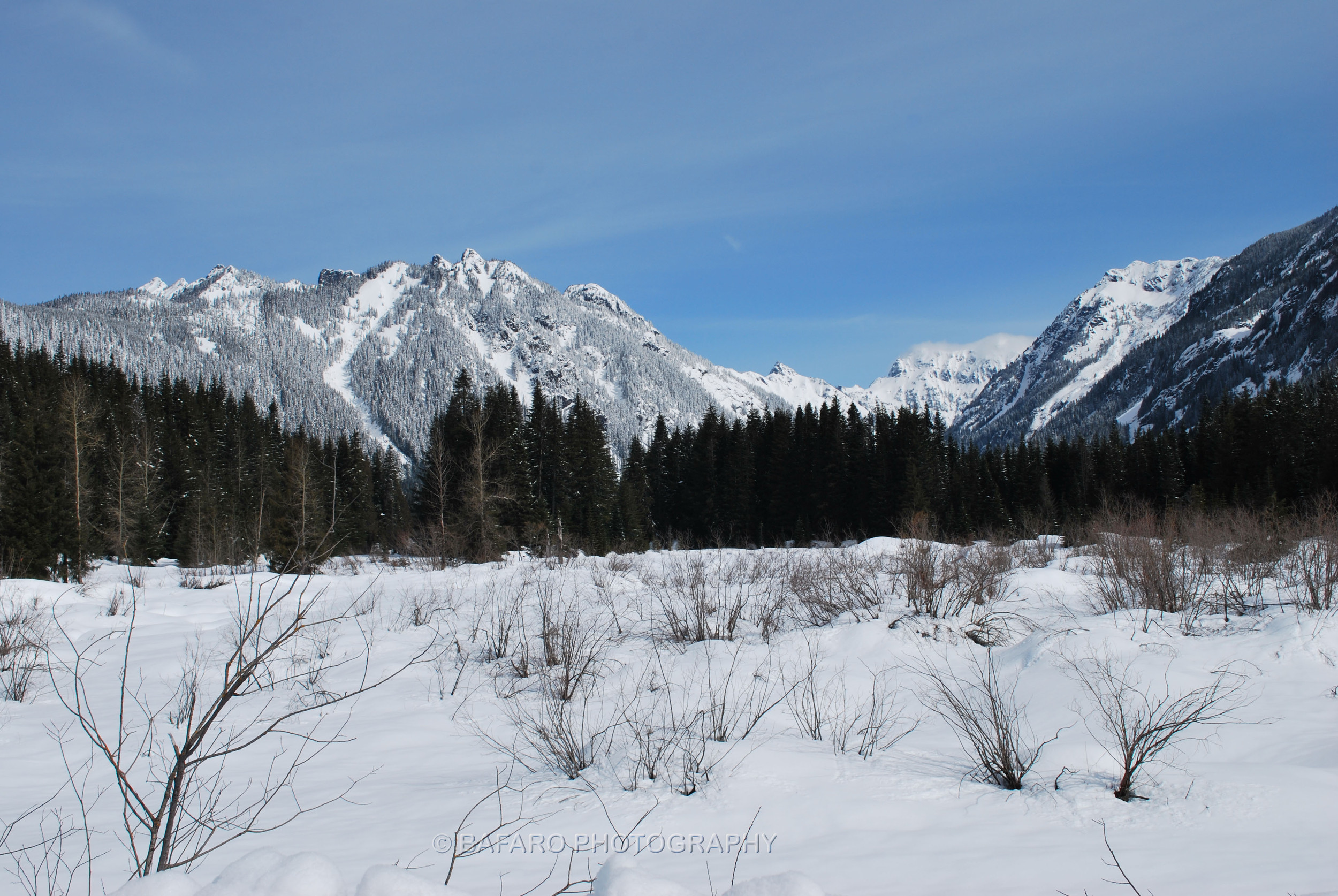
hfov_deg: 49.5
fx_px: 1451
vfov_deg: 34.3
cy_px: 448
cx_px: 669
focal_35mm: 39
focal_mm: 26
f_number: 10
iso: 100
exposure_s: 1/400
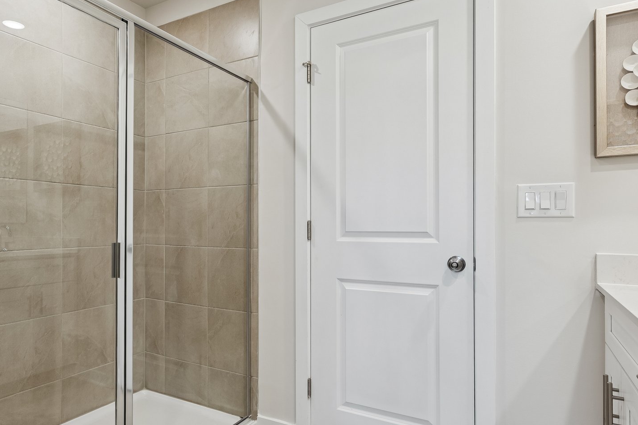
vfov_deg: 55.1
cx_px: 250
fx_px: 408
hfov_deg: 75.1
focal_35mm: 23
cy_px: 215
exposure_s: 1/8
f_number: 8
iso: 400
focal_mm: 16
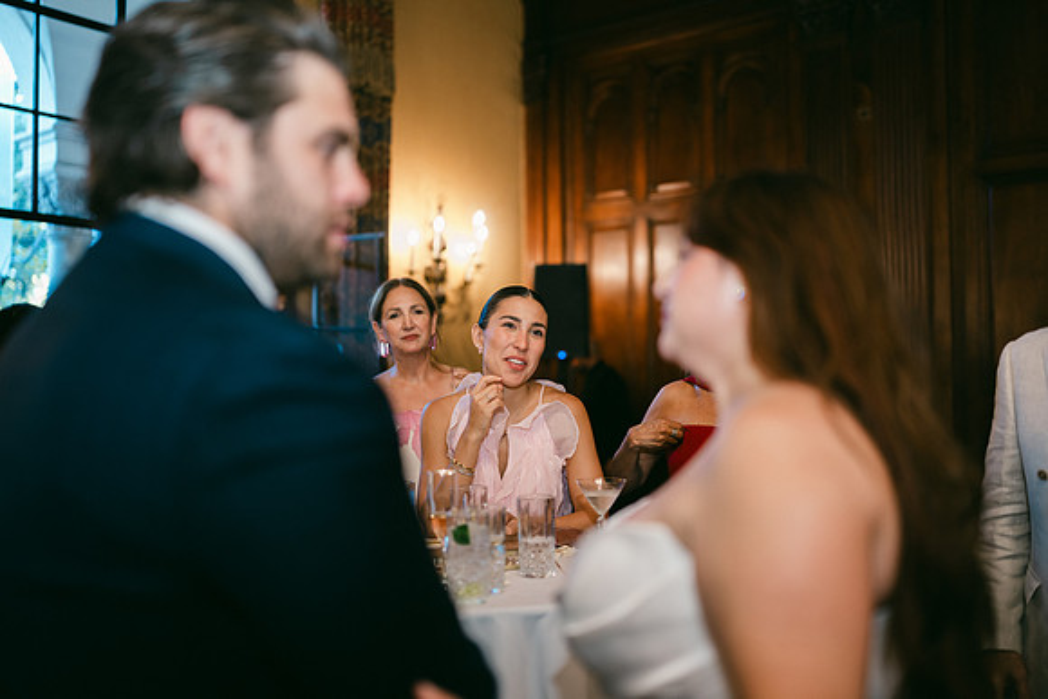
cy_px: 350
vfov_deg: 37.9
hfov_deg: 54.4
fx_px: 1019
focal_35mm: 35
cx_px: 524
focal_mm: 35
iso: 640
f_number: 1.2
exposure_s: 1/125
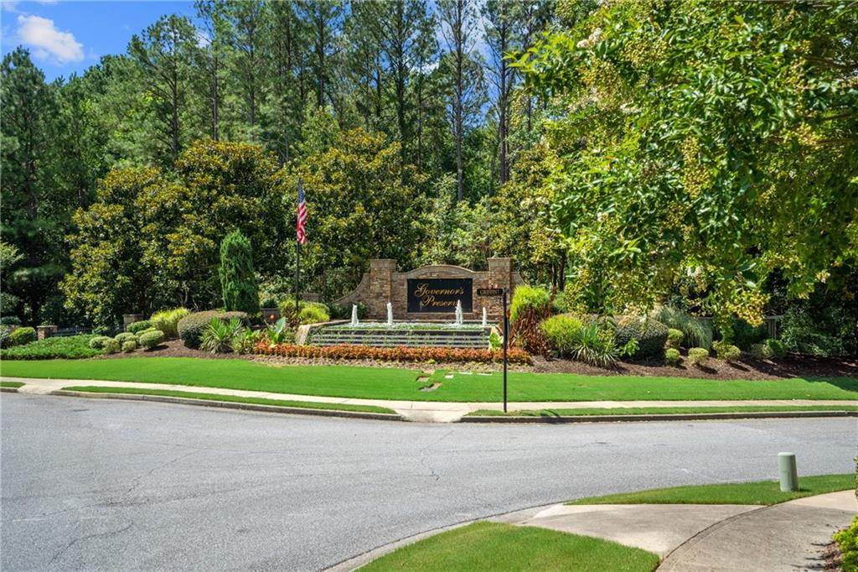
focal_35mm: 35
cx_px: 429
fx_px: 834
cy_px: 286
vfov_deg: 37.8
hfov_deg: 54.4
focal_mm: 35
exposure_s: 1/2500
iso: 1250
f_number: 6.3
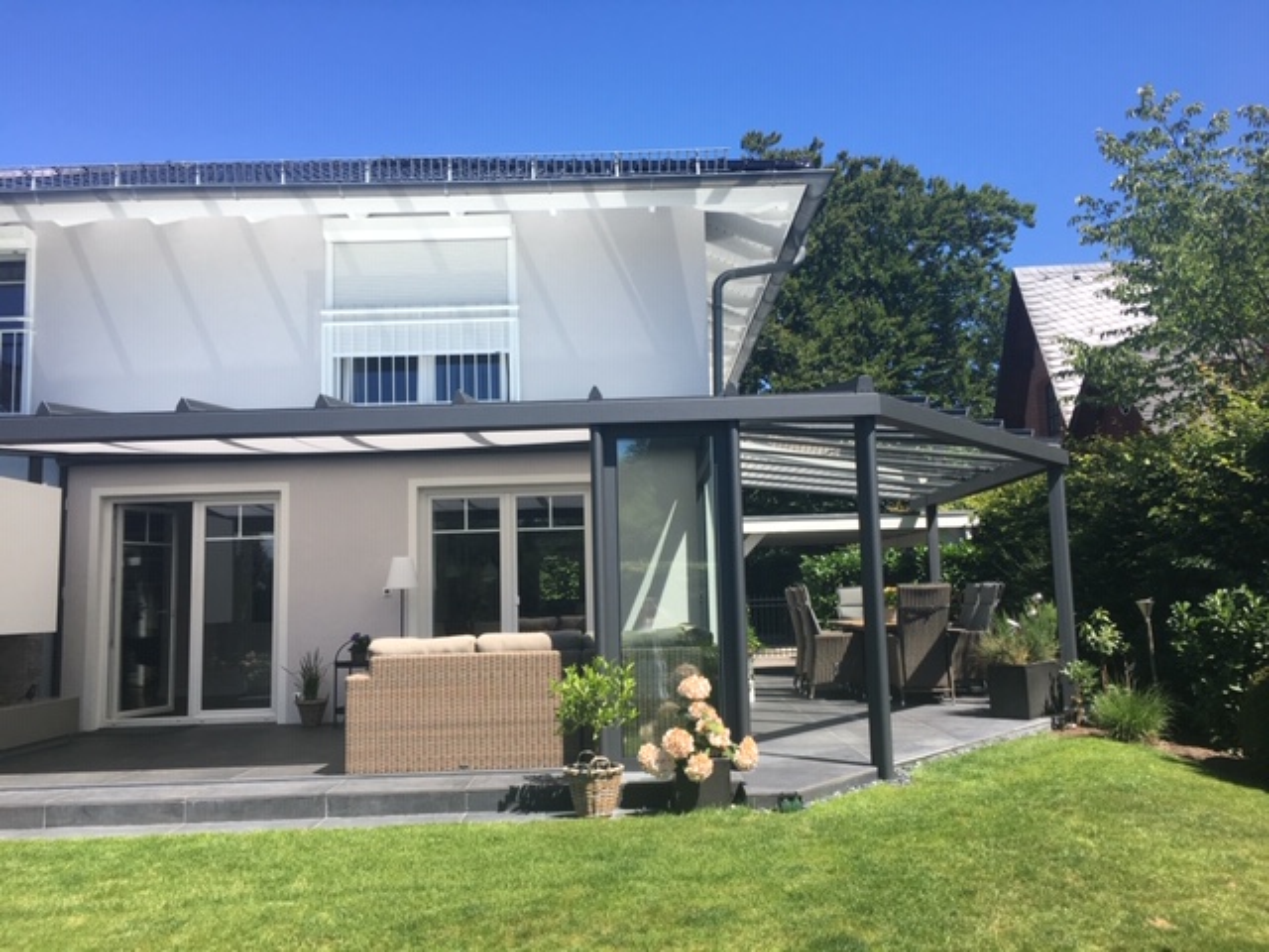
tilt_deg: +4.7
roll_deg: +2.8
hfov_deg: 61.7
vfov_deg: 48.2
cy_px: 476
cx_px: 634
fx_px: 1063
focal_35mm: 29
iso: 25
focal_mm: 4.15
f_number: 2.2
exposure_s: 1/905
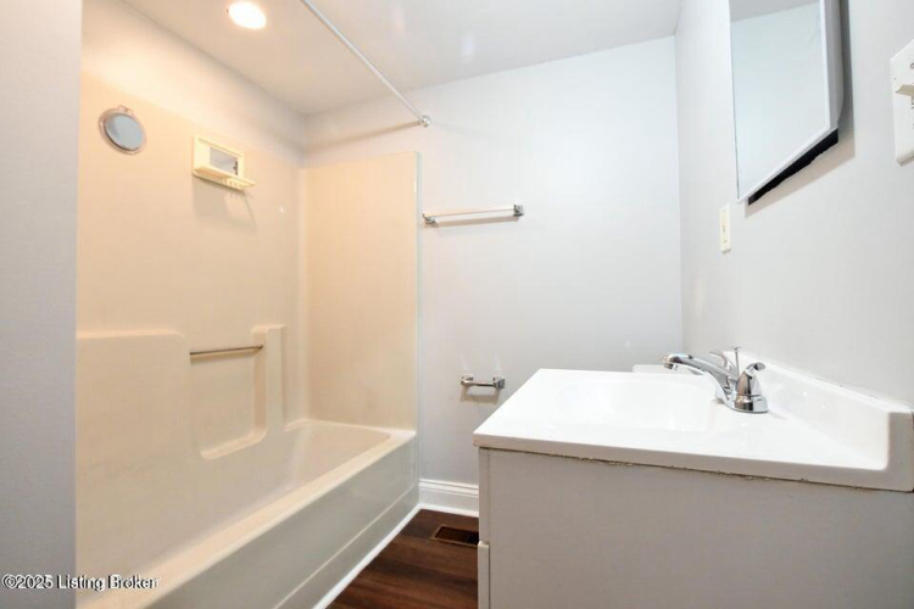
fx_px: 381
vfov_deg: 77.3
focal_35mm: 15
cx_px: 457
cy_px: 304
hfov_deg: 100.4
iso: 2500
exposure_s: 1/50
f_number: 7.1
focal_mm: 10
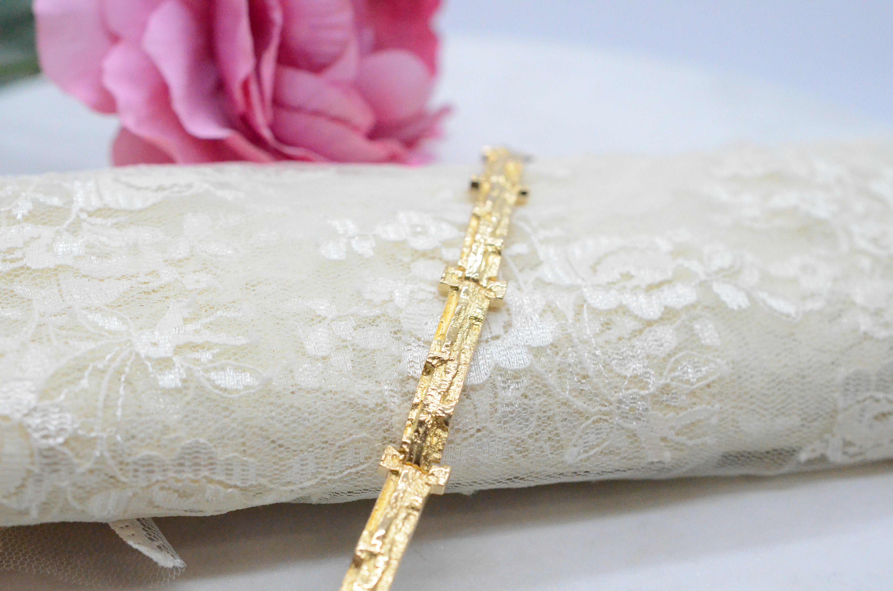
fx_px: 1485
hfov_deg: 33.5
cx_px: 446
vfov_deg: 22.5
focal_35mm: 60
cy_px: 296
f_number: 5.6
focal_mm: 40
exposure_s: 1/3200
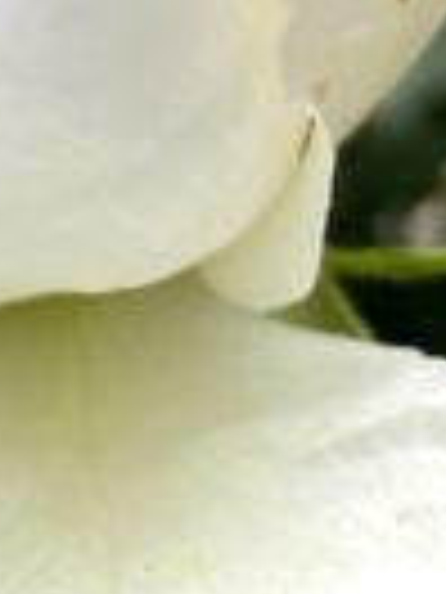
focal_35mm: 158
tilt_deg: -16.2
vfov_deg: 12.4
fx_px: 2714
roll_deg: +0.6
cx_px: -162
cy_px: -4
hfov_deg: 9.2
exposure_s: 1/565
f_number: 1.8
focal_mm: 4.25
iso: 32
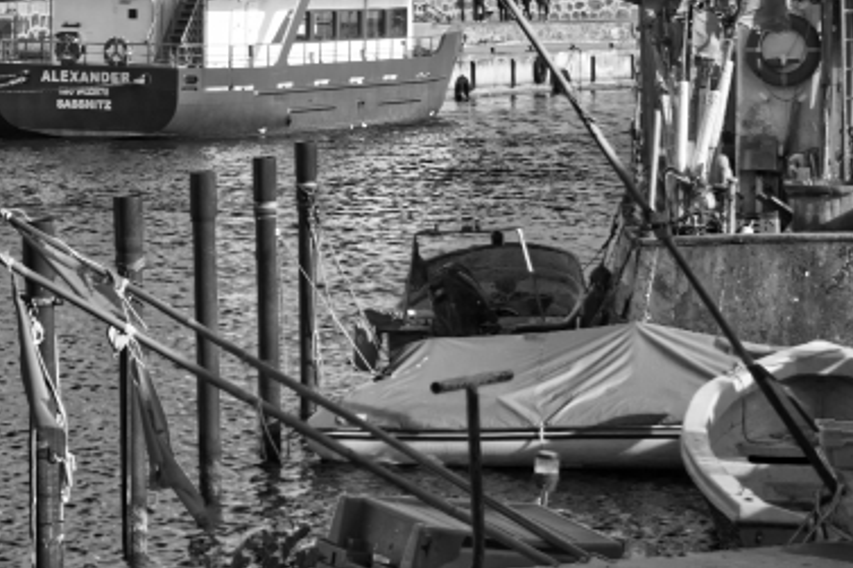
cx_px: 2
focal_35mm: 140
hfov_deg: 14.4
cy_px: -20
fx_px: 3316
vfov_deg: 9.7
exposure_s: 1/125
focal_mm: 44
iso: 100
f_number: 8
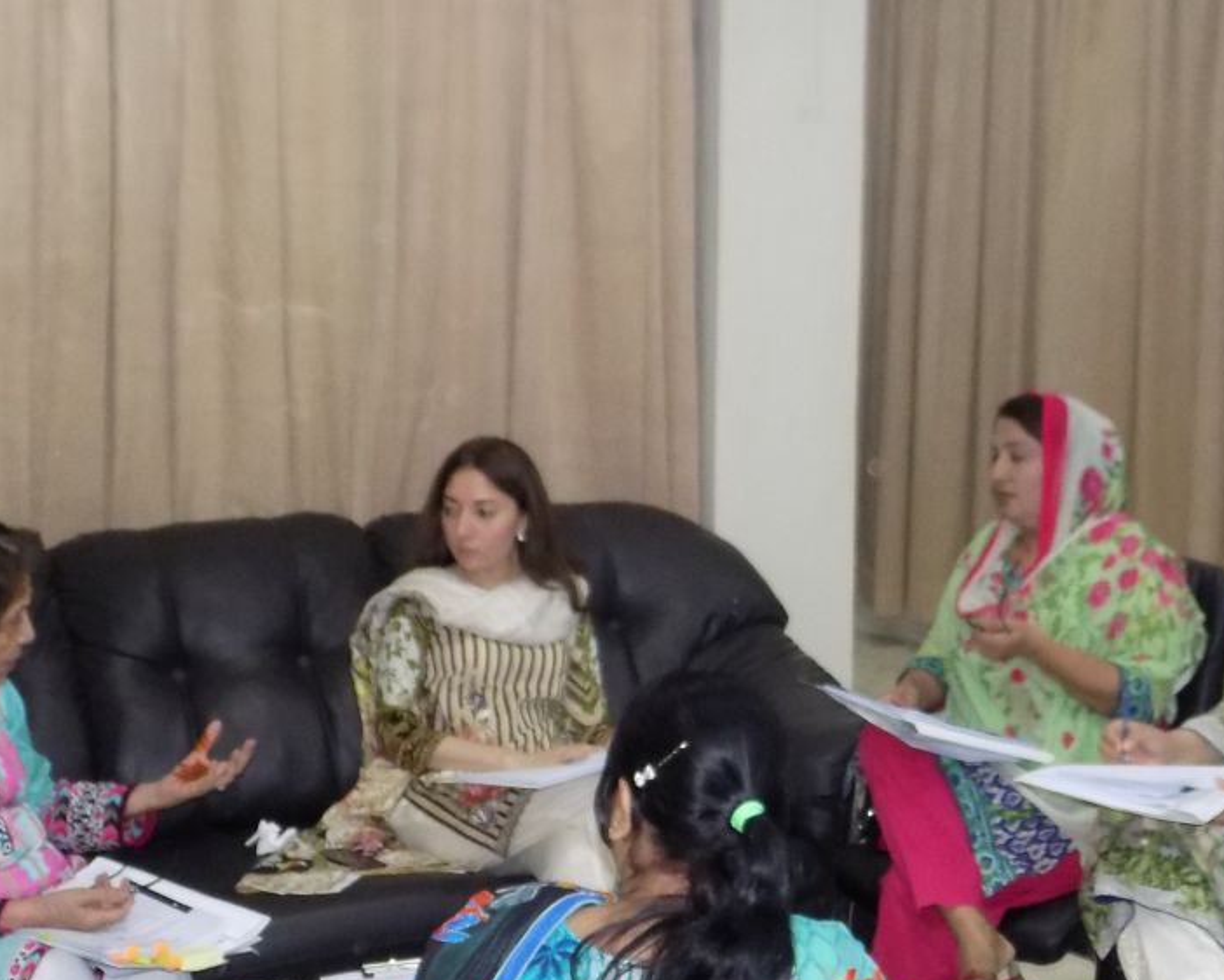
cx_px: 896
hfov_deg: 32.0
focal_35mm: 58
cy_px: 451
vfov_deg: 26.2
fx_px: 2102
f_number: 3.2
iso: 320
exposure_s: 1/30
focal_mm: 4.8
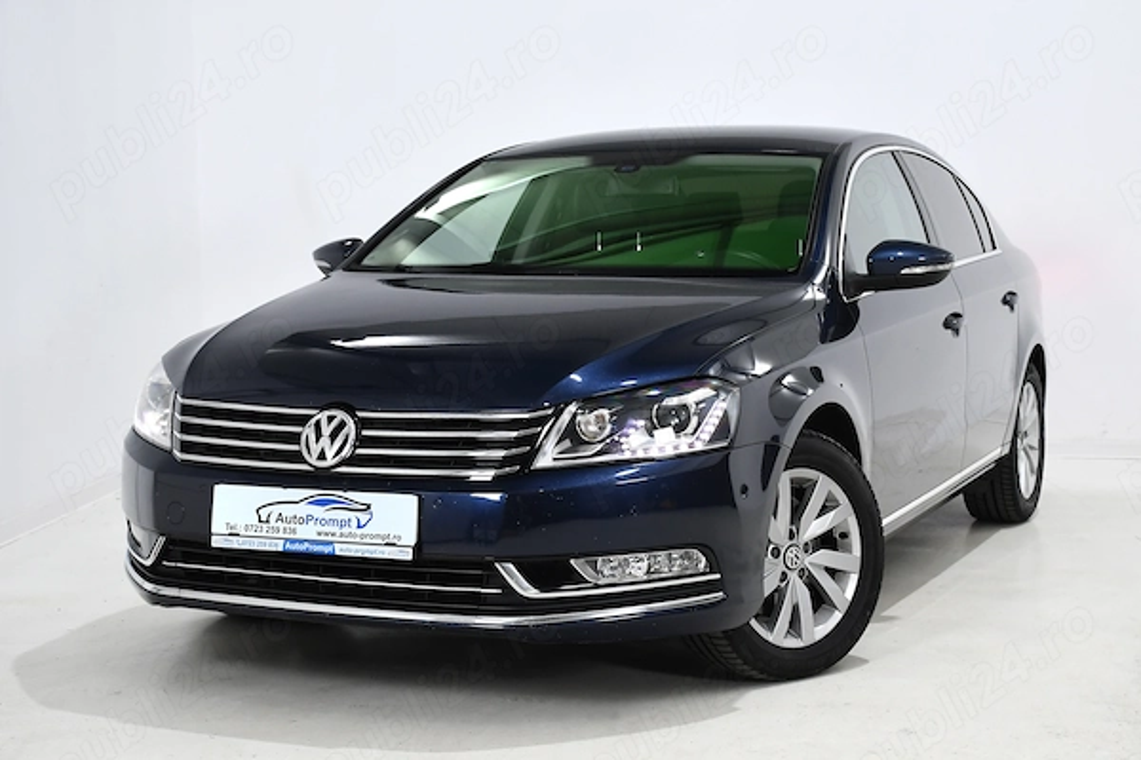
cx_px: 570
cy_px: 380
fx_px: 1648
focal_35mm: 52
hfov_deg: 38.2
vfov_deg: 26.0
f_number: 5
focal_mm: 35
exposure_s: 1/20
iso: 800
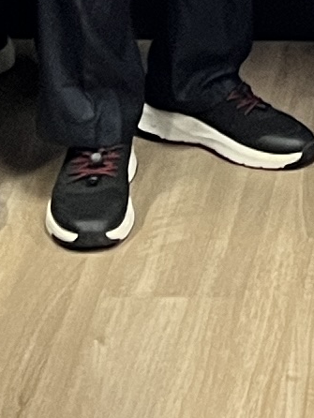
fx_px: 2840
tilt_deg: -3.4
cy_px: -980
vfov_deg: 7.2
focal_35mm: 235
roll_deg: -0.5
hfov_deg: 6.2
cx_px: 559
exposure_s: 1/60
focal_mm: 5.1
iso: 100
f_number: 1.6
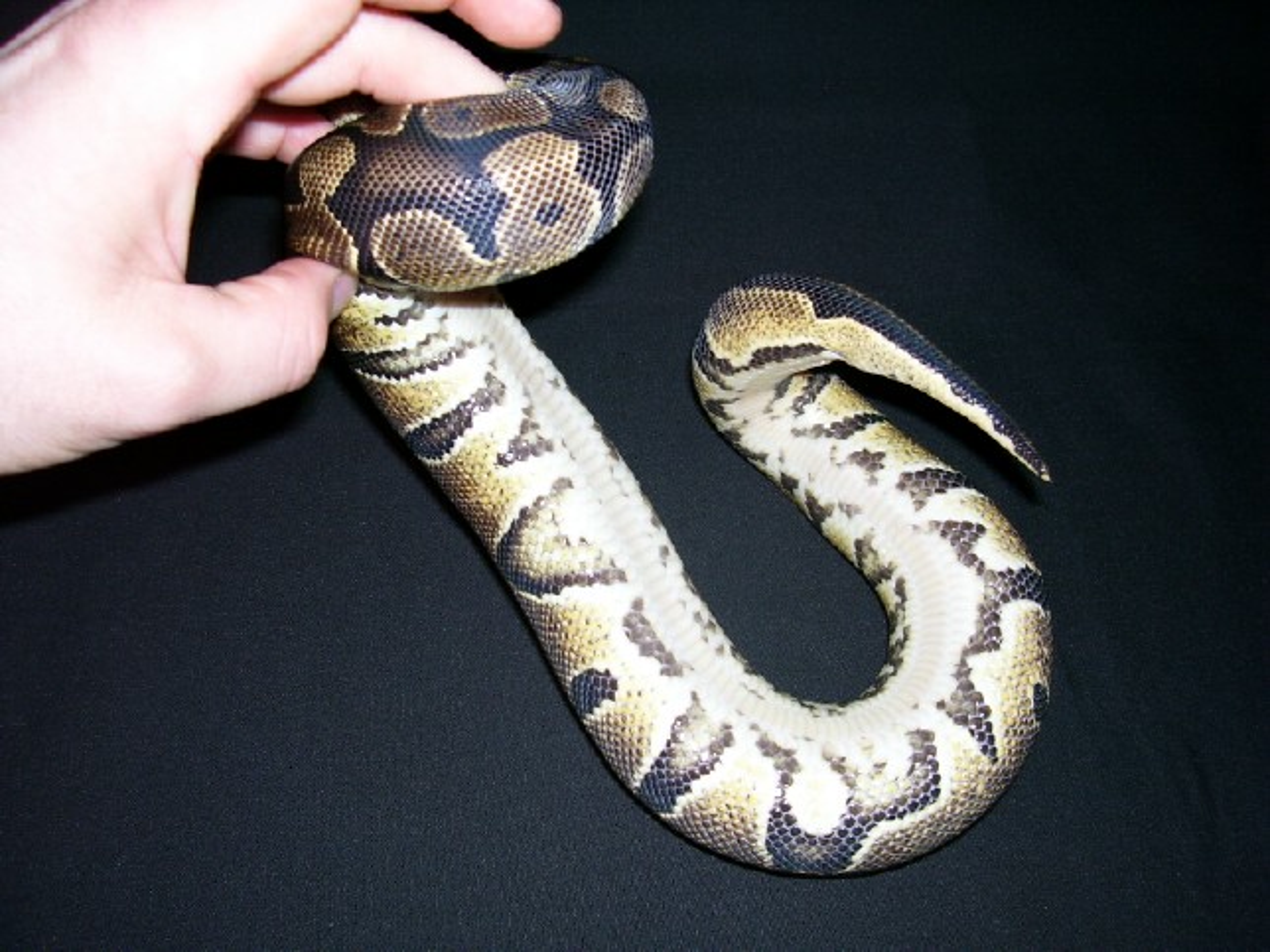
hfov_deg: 54.0
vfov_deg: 41.8
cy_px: 476
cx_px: 635
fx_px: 1247
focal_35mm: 34
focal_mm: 5.6
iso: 80
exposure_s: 1/60
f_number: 2.7
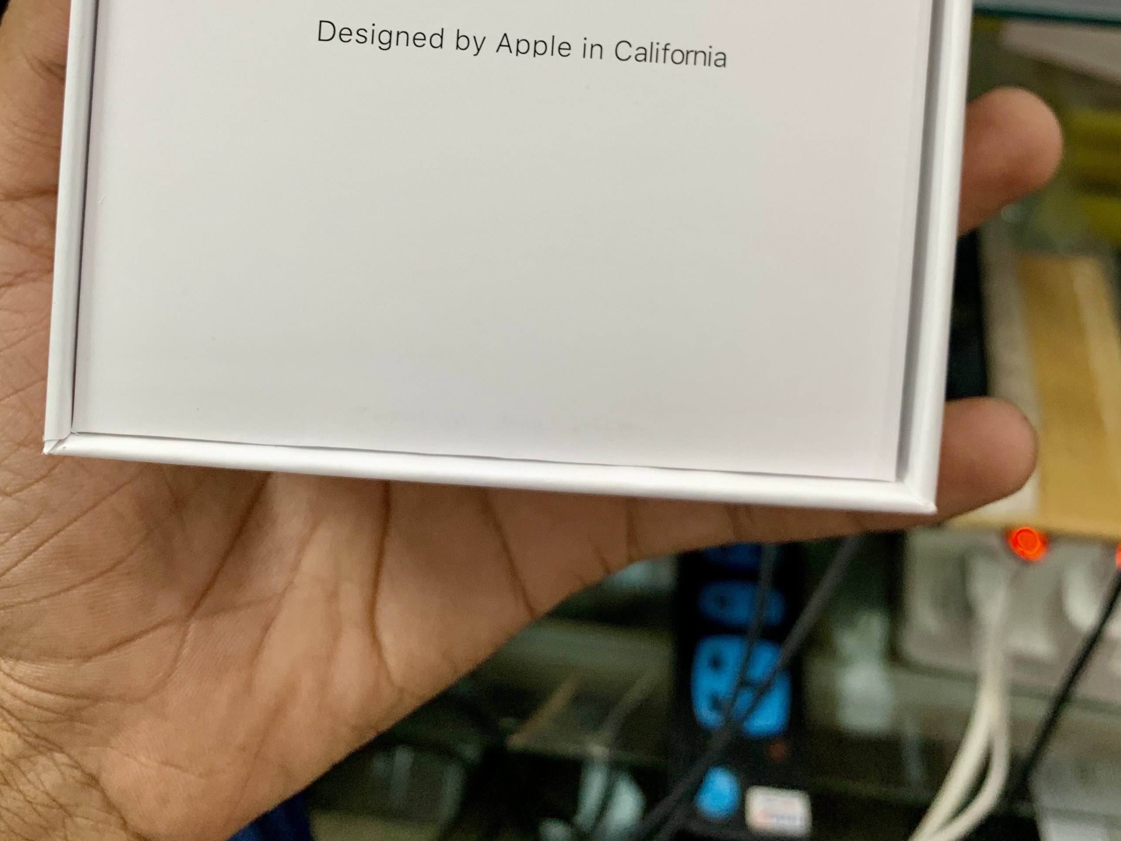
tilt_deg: -37.5
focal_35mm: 41
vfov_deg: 32.7
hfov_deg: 45.8
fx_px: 1328
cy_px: 31
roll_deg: -1.5
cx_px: 535
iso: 50
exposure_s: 1/50
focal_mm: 4.25
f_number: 1.8
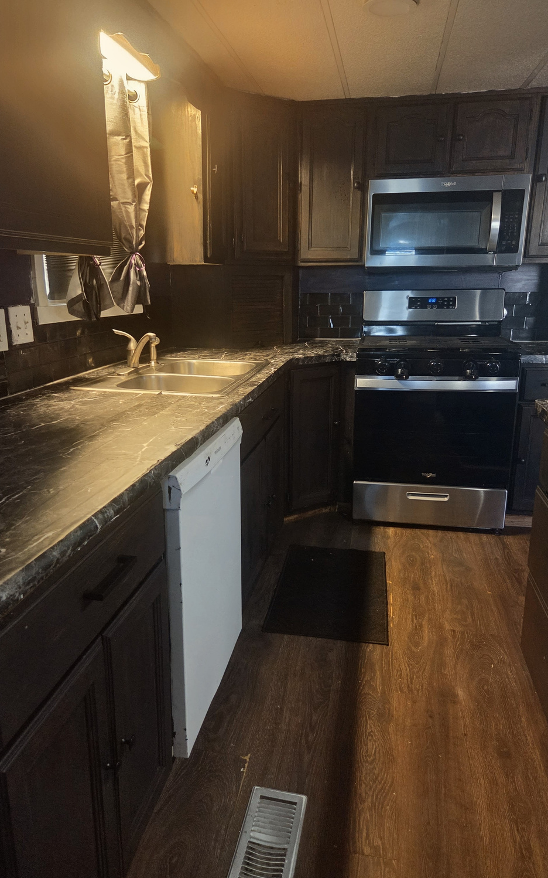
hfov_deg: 49.3
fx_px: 598
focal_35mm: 25
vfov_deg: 72.5
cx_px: 271
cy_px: 443
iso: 1250
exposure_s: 1/120
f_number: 1.8
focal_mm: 5.4
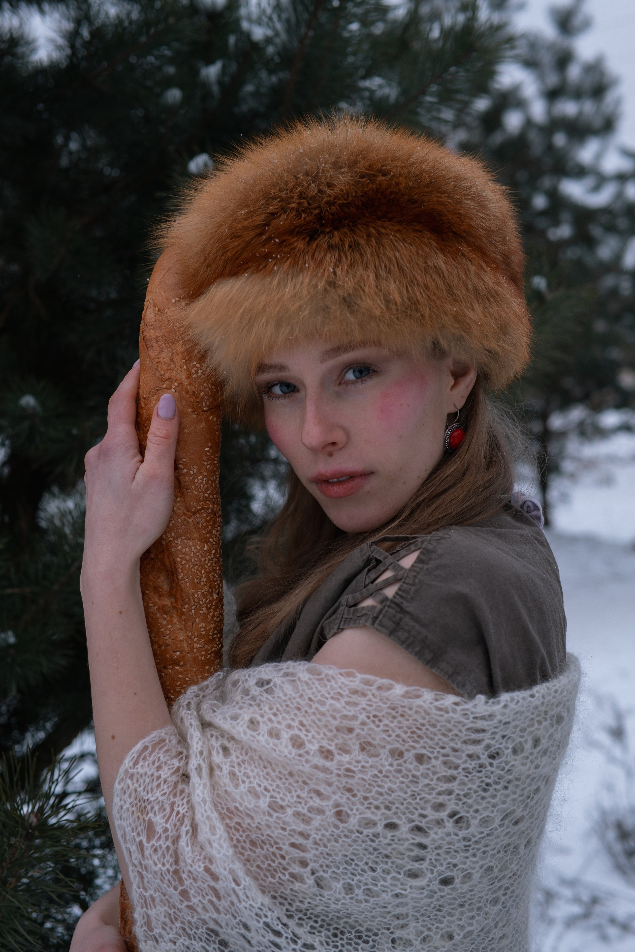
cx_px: 318
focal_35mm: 45
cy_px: 476
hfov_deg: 29.9
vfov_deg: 43.6
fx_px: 1191
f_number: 3.2
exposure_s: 1/180
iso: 200
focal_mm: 30
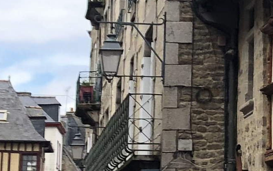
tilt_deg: +10.9
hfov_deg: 11.2
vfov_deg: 7.2
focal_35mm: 181
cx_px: 391
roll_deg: +1.7
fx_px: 1347
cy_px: 0
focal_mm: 4
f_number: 1.8
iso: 20
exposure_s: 1/917
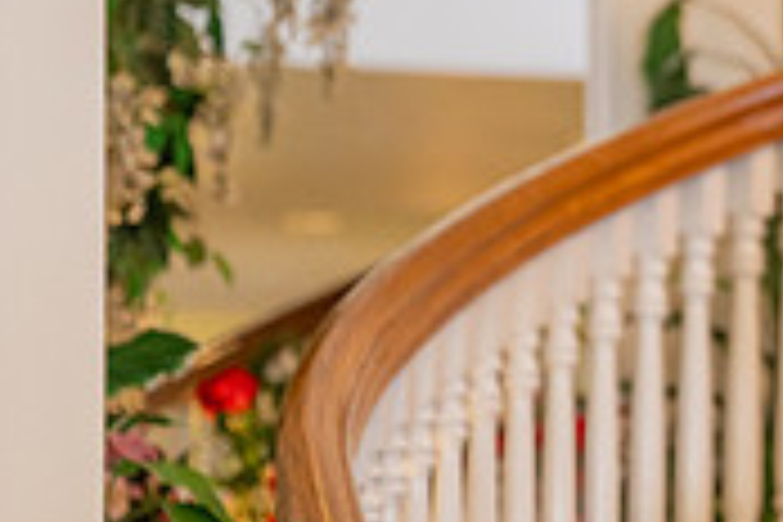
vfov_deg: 5.9
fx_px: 5067
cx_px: 1174
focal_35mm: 233
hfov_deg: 8.6
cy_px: 376
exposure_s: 1/160
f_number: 2.8
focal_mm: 70
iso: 1000
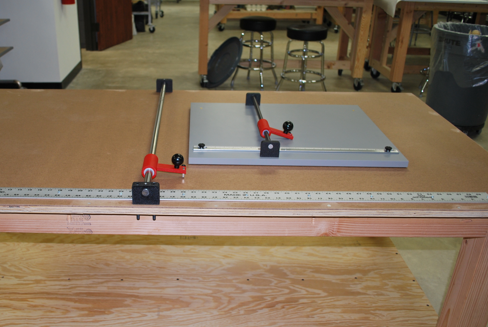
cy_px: 165
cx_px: 174
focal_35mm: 35
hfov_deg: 53.6
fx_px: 475
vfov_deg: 38.0
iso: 200
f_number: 3.5
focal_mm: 18
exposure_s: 1/60
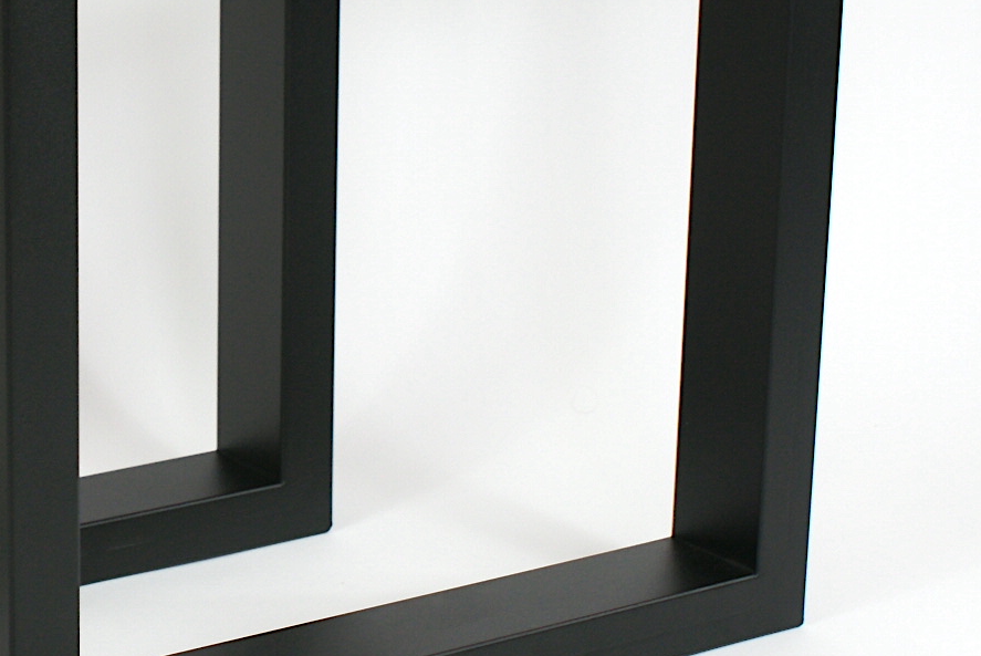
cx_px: 159
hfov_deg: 18.7
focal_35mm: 108
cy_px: 246
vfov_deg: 12.7
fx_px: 2945
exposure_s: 1/50
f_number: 6.3
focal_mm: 30
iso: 200
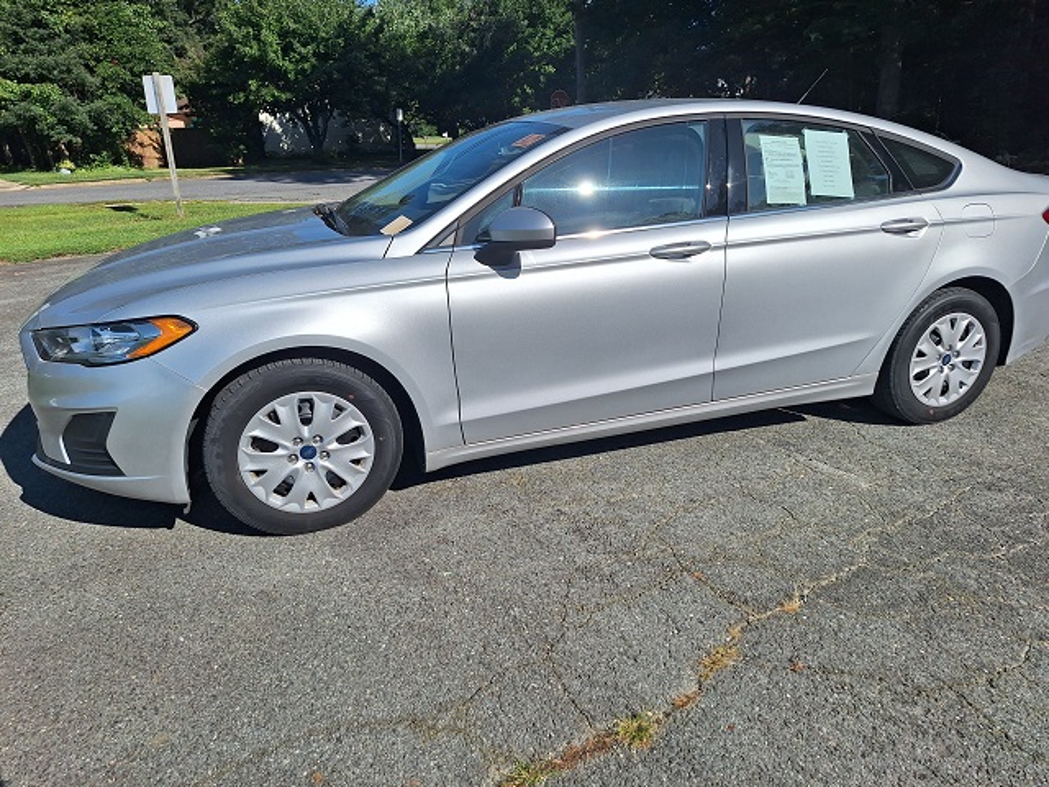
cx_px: 524
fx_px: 697
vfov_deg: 58.9
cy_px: 394
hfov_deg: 73.9
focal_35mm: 23
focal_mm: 5.54
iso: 40
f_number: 1.8
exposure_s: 1/5587
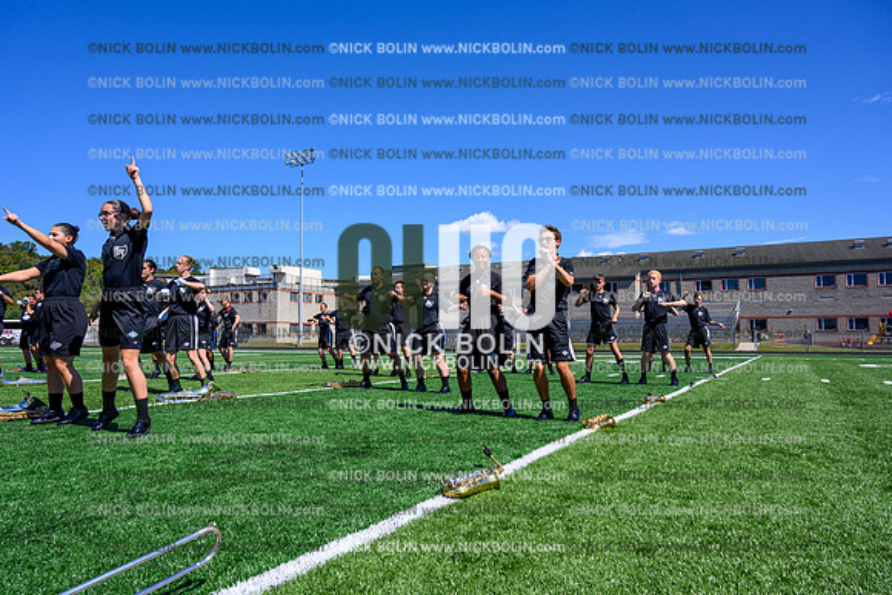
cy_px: 298
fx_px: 632
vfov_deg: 50.4
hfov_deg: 70.4
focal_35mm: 26
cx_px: 446
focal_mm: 25.5
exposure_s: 1/640
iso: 160
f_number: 8
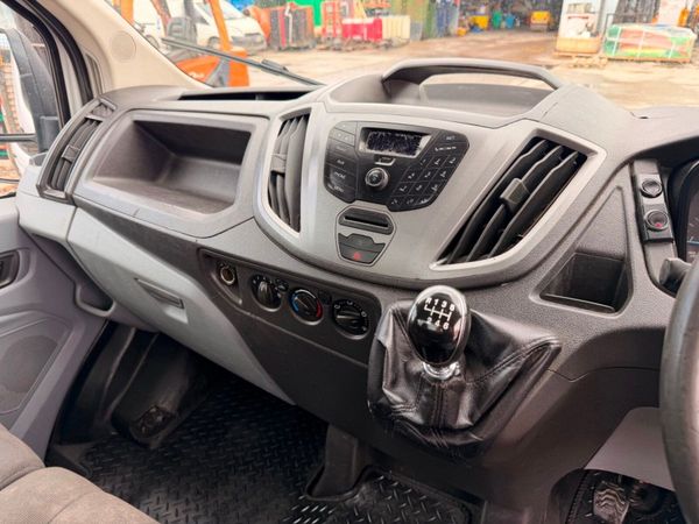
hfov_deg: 71.6
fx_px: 485
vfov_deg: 56.8
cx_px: 350
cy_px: 262
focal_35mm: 24
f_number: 1.78
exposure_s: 1/143
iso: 80
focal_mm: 6.76
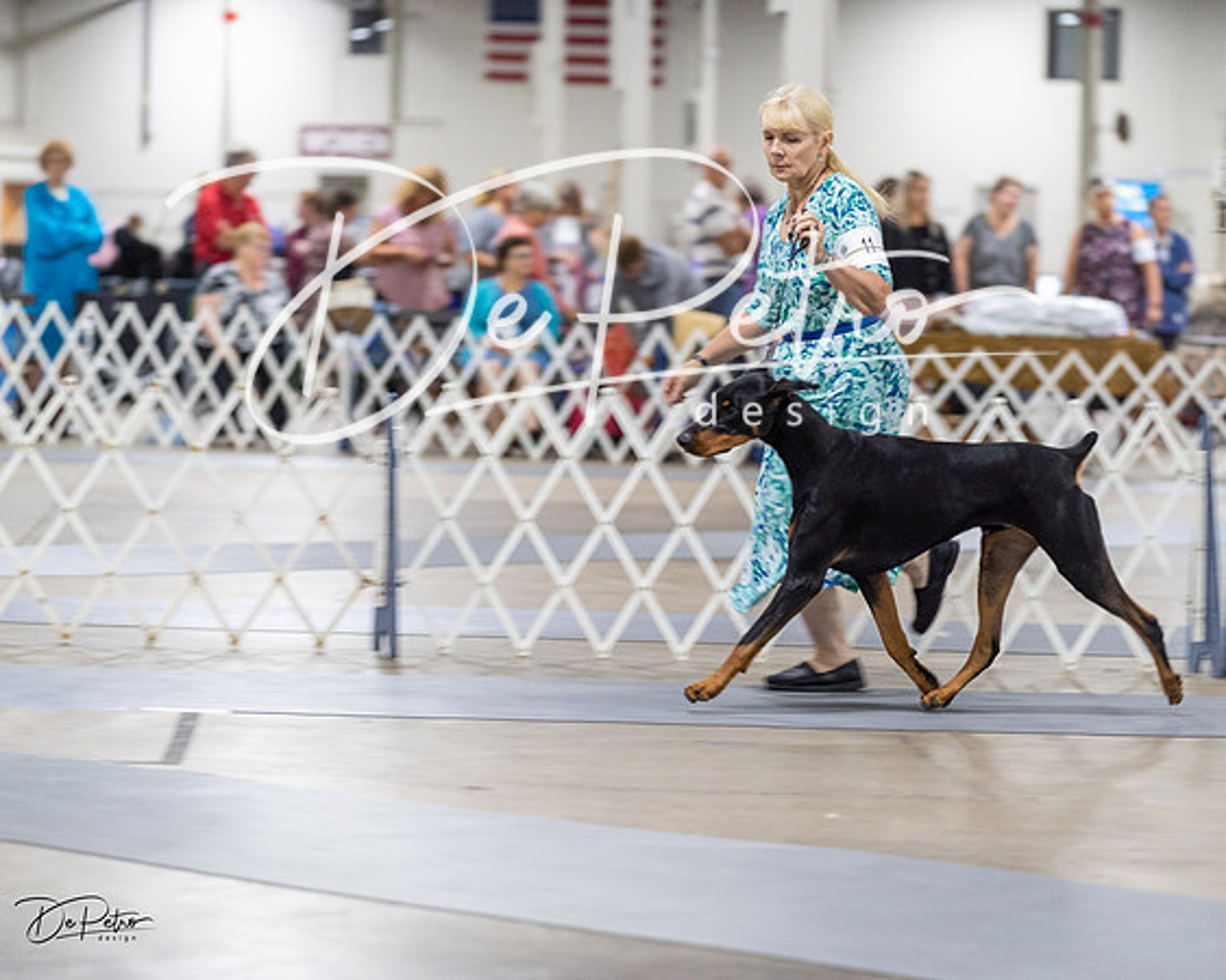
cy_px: 490
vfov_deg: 10.9
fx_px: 5147
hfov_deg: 13.6
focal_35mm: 142
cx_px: 613
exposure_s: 1/160
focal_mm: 126
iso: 2000
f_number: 2.8
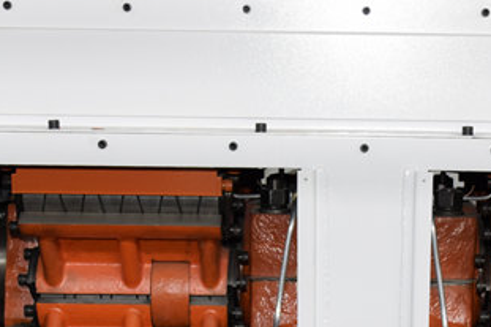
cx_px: 374
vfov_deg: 13.0
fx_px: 1422
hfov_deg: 19.4
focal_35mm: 104
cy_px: 307
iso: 1600
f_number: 5.6
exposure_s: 1/200
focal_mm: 27
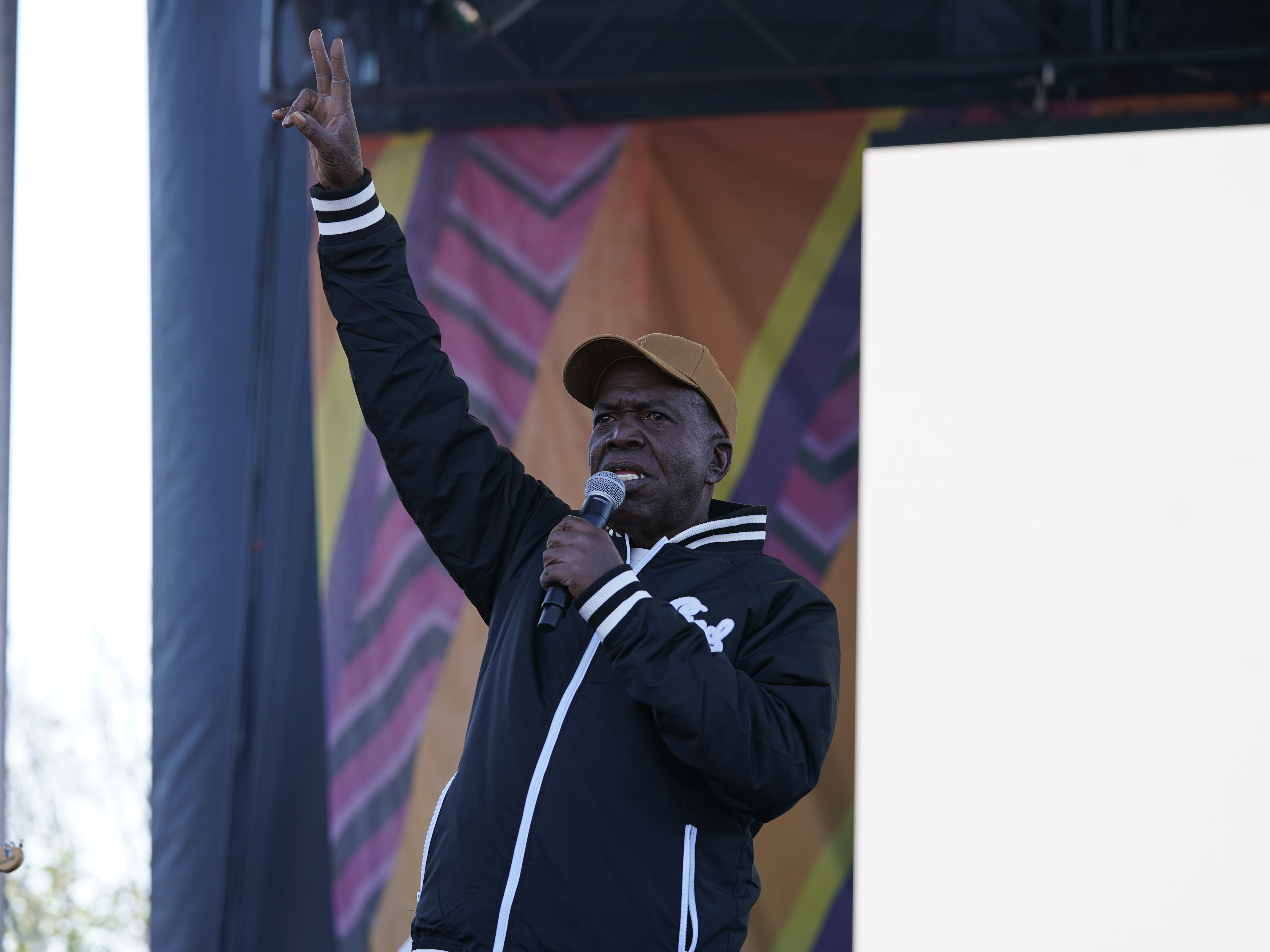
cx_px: 599
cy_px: 476
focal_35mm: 115
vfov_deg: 12.9
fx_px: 4219
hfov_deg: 17.1
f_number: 4.5
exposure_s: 1/160
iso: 100
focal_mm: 106
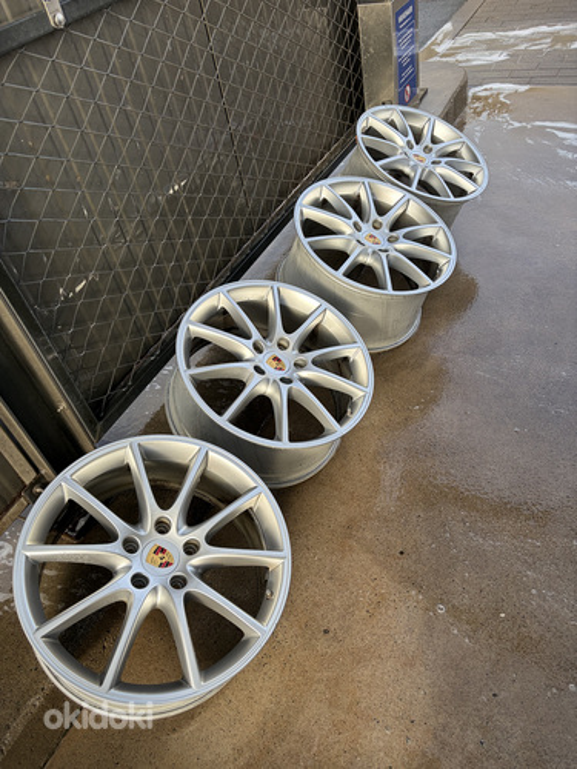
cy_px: 384
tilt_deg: -42.3
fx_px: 578
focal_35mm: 26
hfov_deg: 53.1
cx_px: 288
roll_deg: +13.4
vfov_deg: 67.3
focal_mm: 5.96
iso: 50
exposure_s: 1/390
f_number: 1.6
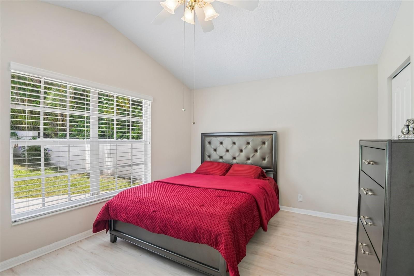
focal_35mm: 16
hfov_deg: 96.7
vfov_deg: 73.7
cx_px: 207
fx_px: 184
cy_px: 138
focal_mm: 16
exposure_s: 1/60
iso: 400
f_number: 8
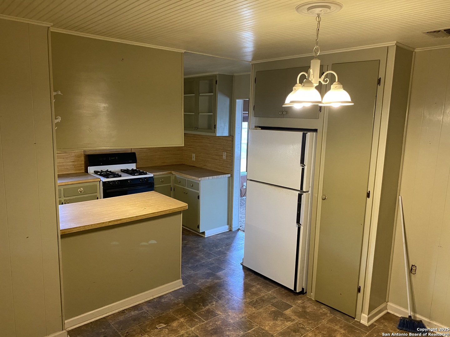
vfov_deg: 53.1
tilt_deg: -9.0
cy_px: 168
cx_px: 225
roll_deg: -1.9
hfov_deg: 67.3
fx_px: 338
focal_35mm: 26
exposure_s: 1/60
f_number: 1.8
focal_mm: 4.25
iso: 250
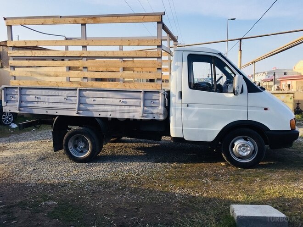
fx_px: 254
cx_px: 152
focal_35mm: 29
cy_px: 114
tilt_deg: -6.3
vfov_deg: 48.2
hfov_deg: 61.7
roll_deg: +0.4
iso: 32
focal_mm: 4.15
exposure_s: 1/860
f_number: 2.2
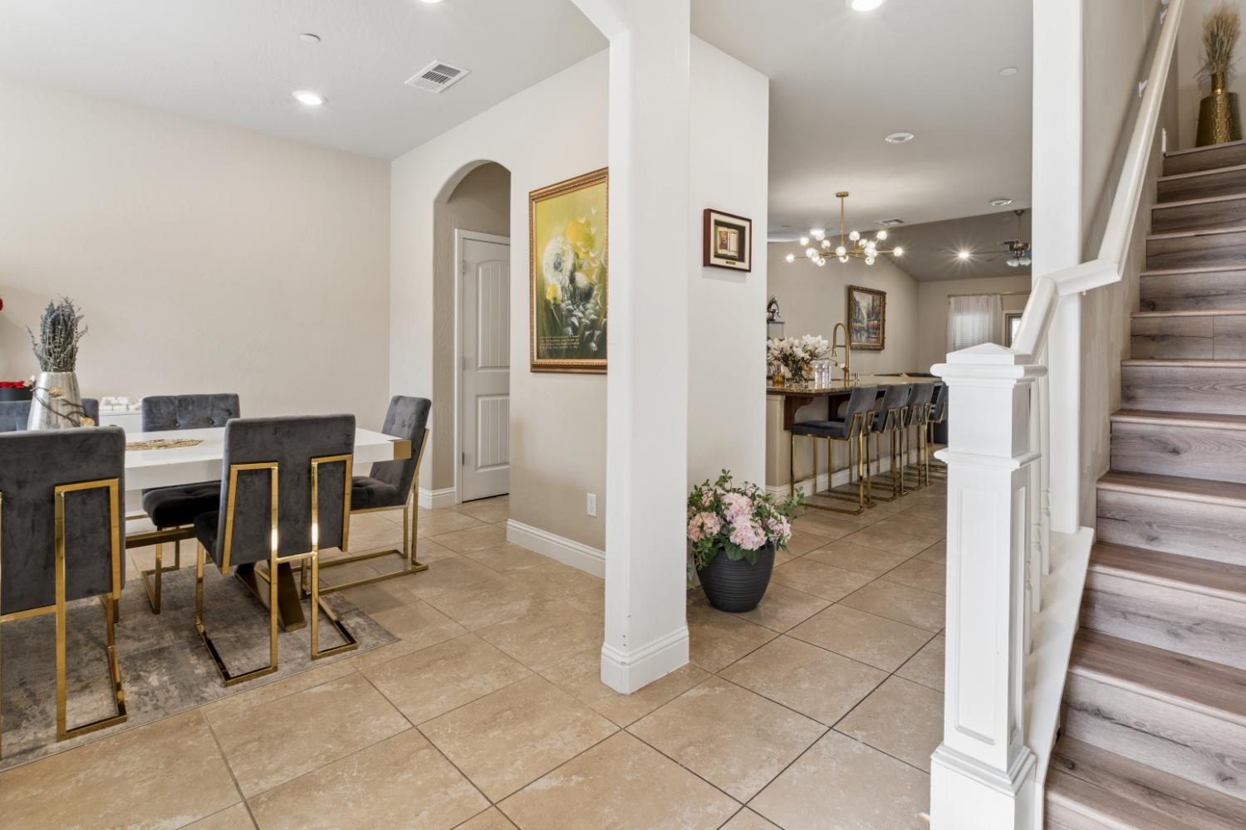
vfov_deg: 72.1
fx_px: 571
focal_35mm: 16
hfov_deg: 95.0
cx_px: 623
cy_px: 415
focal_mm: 11
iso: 100
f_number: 7.1
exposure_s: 1/5
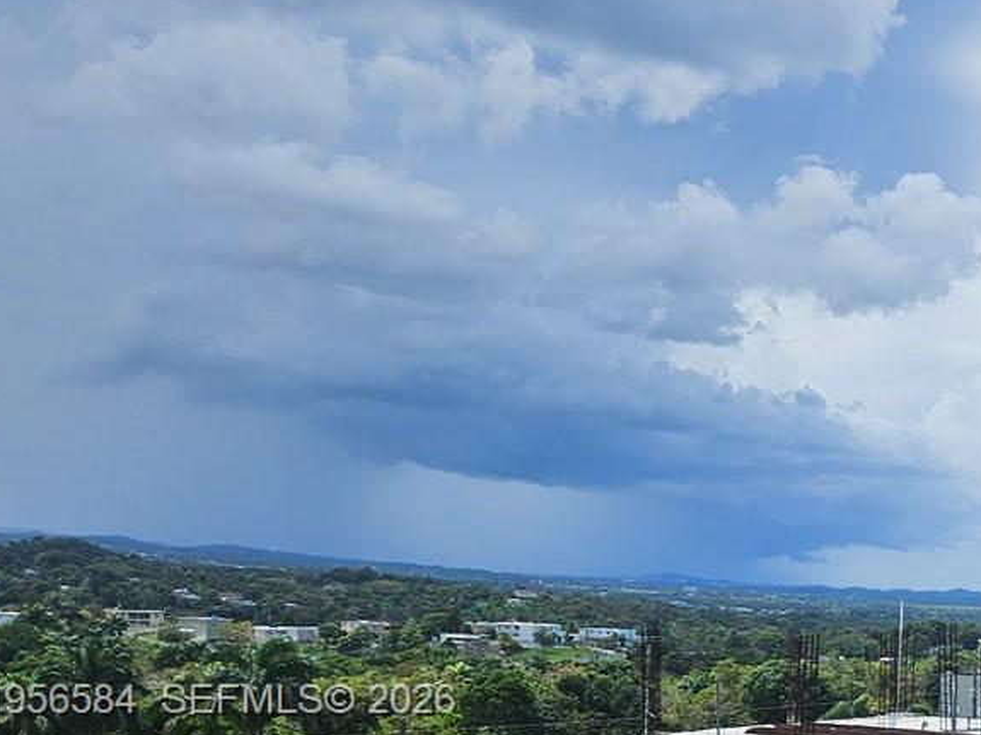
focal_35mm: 64
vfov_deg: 22.2
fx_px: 1813
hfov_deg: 25.8
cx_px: 1290
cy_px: 703
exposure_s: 1/3657
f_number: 1.8
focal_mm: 5.4
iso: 25
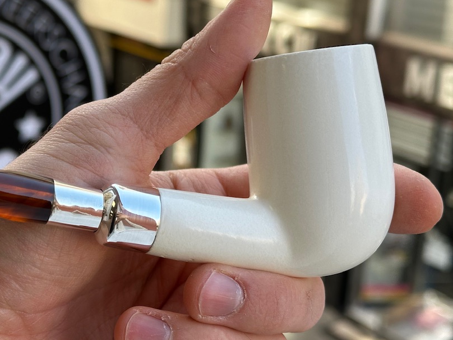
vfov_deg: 19.4
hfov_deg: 25.4
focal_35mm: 76
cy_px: 179
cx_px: 125
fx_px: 995
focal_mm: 6.86
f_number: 1.78
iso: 64
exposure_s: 1/506
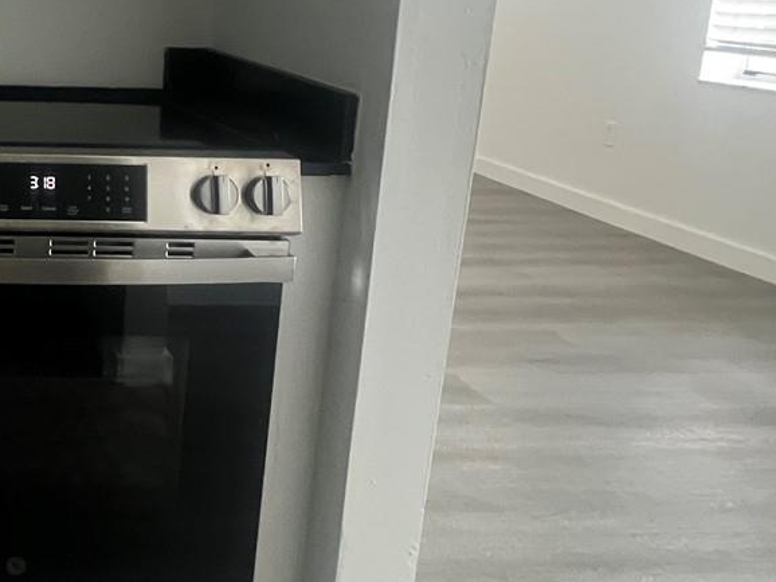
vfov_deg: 38.1
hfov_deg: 42.0
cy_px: 113
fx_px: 807
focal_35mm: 36
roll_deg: -1.9
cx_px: -52
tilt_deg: -8.2
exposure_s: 1/60
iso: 500
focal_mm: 1.57
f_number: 1.8
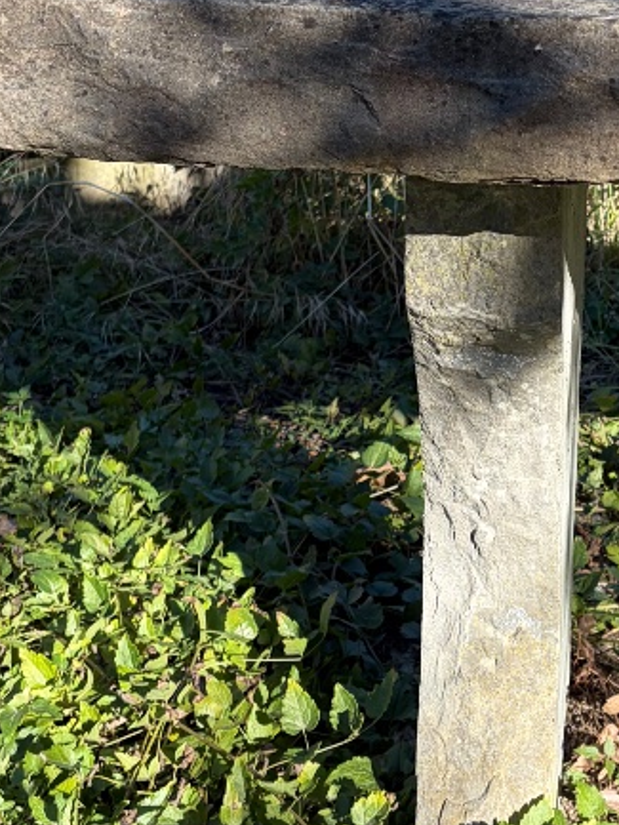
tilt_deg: -21.7
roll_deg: +0.9
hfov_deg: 20.2
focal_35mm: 72
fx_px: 1716
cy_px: 345
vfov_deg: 27.0
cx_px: 486
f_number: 1.6
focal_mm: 5.96
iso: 50
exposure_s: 1/716
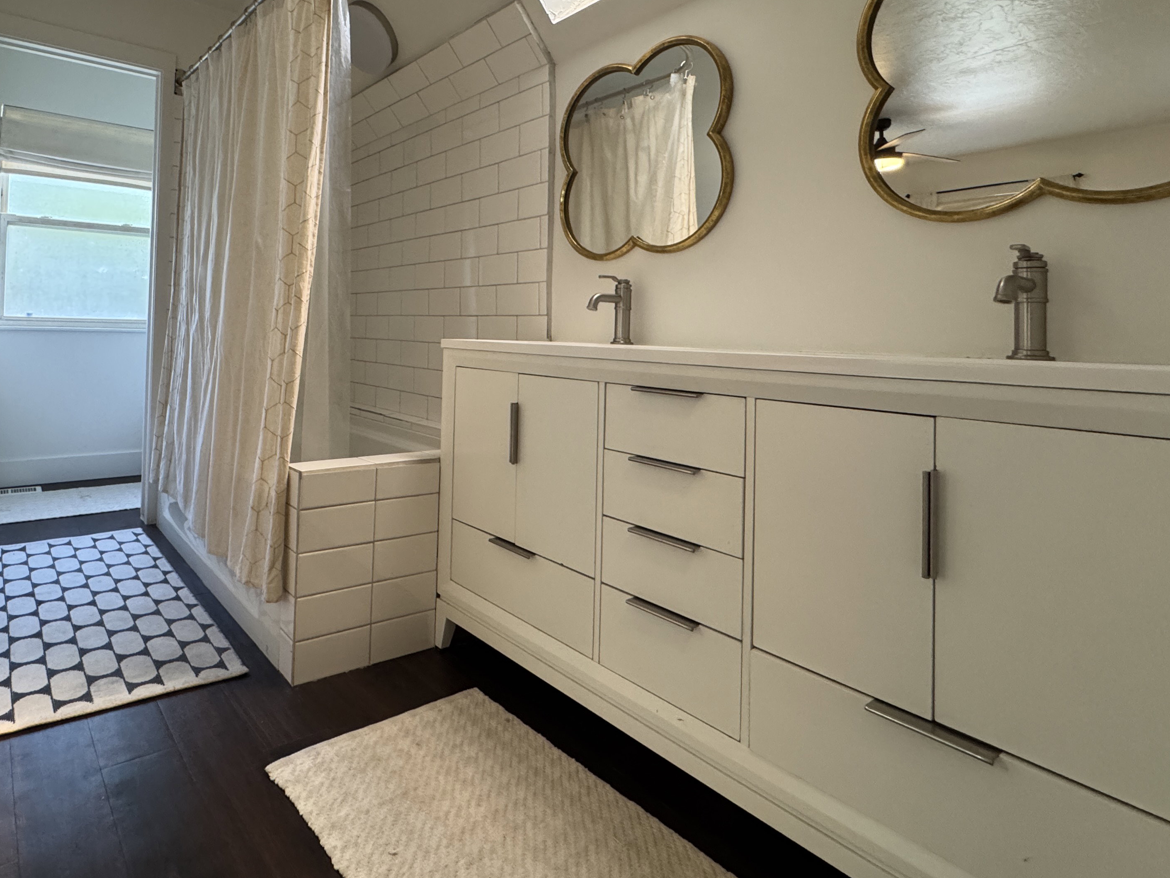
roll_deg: -2.7
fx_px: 676
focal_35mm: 20
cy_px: 316
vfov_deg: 64.8
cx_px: 419
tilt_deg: -0.1
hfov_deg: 79.8
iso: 250
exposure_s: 1/120
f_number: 2.2
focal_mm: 2.22
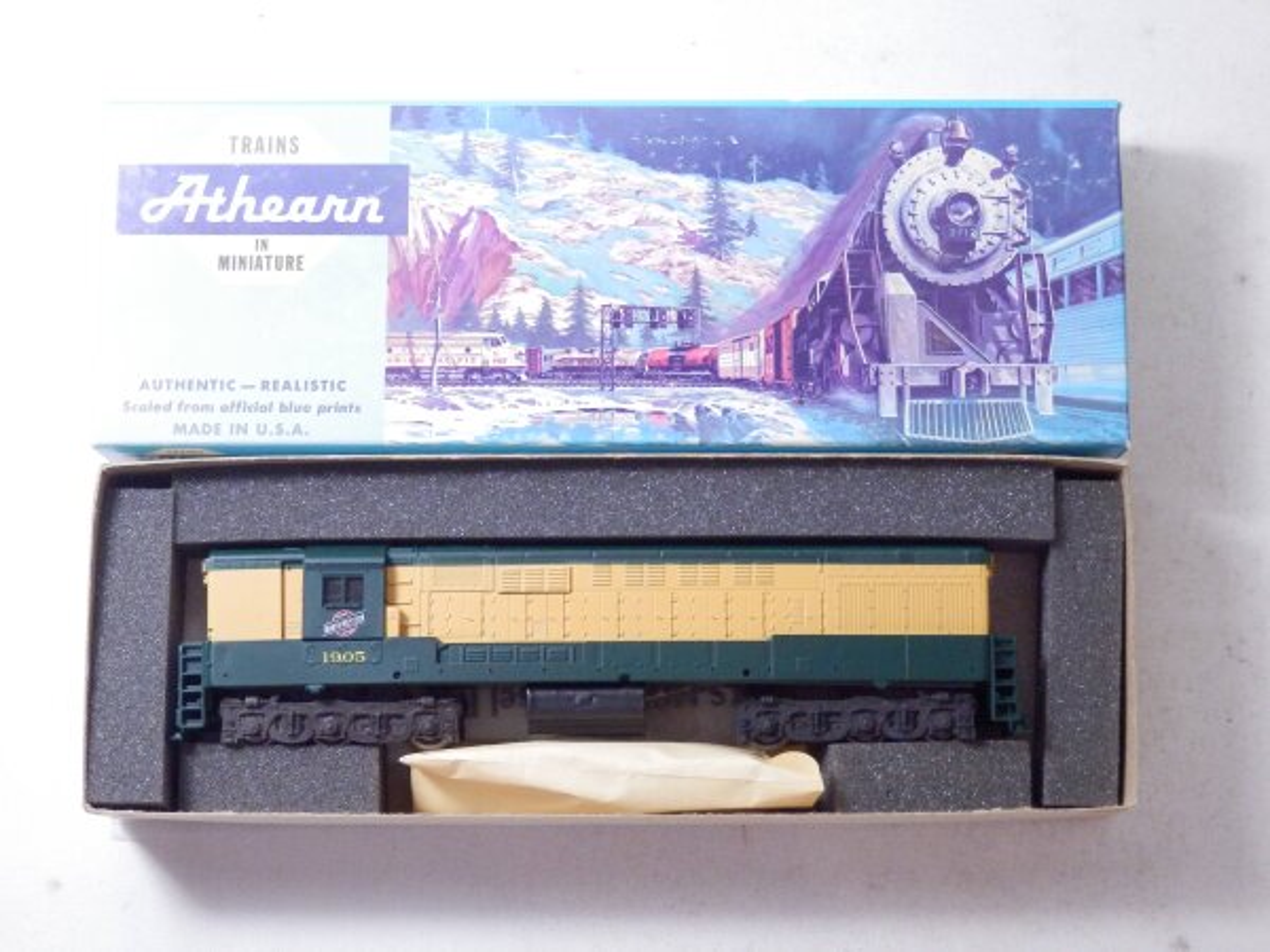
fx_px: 2421
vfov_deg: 22.3
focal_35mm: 66
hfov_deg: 29.4
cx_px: 635
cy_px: 476
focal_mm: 11.9
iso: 1000
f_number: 4.4
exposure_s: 1/160
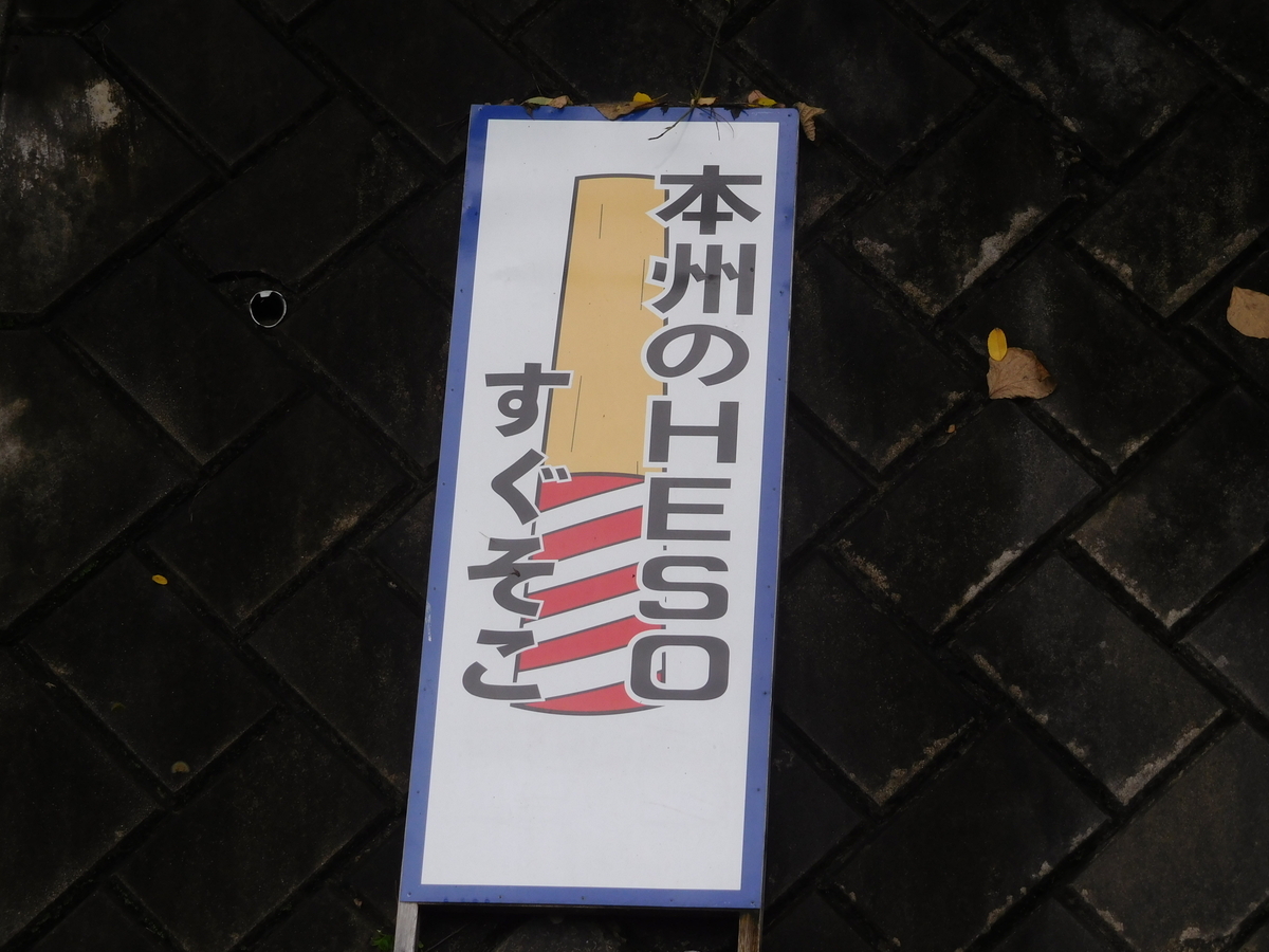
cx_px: 634
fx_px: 3666
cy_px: 476
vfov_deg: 14.8
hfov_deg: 19.6
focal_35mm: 100
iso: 125
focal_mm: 17.8
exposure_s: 1/500
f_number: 4.8
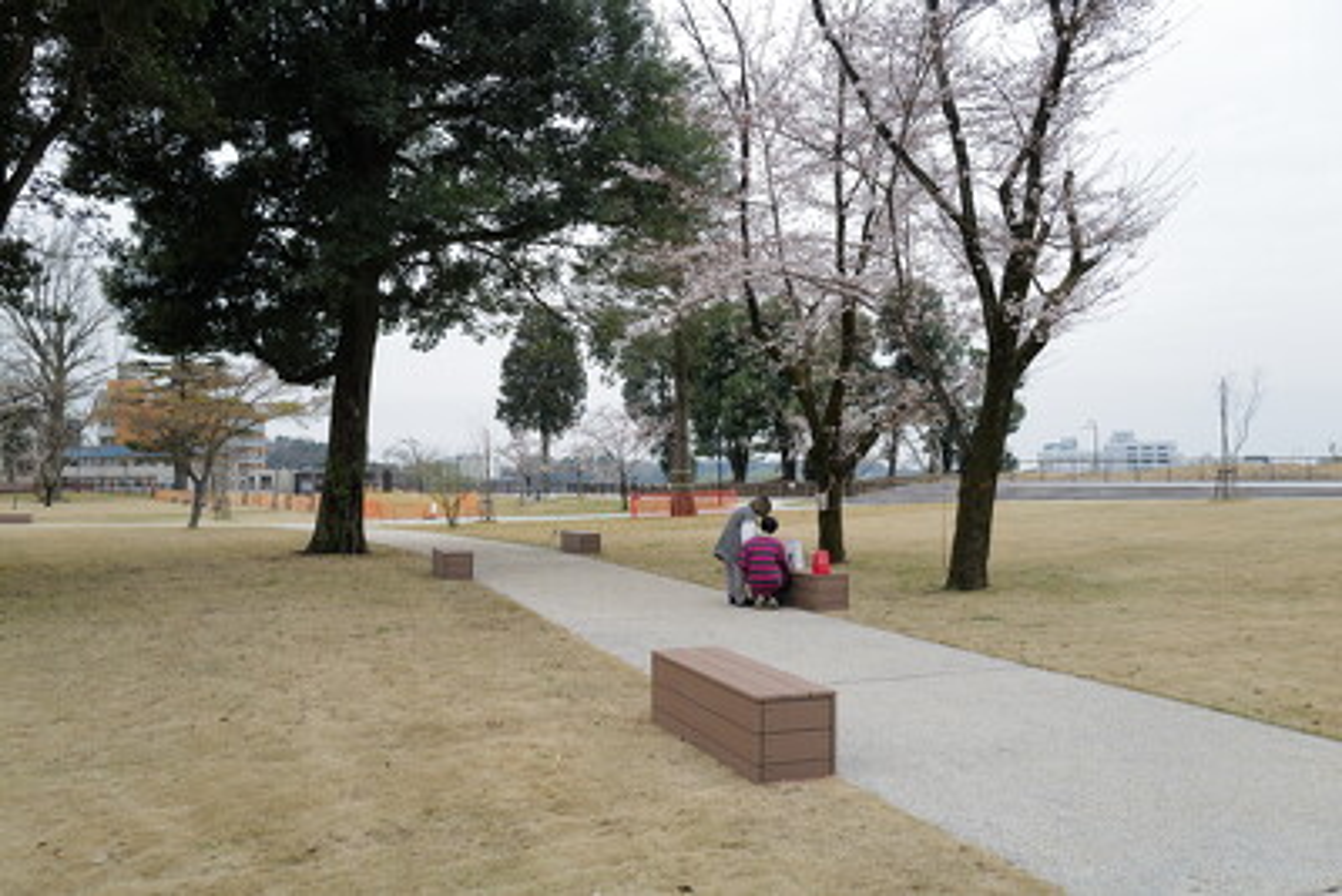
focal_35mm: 28
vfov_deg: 46.4
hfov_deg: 65.5
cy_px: 448
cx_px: 671
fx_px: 1044
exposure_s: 1/80
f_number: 3.5
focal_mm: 28
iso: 100
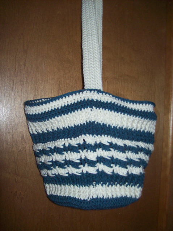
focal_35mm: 36
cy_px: 116
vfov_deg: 51.4
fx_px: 241
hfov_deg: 39.6
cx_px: 86
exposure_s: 1/64
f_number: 2.7
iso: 200
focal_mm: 6
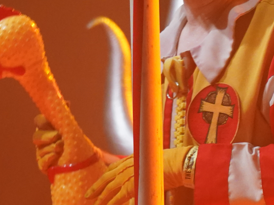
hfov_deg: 6.5
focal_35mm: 305
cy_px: 122
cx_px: 31
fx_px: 2415
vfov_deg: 4.9
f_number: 4
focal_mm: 90
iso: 6400
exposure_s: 1/160
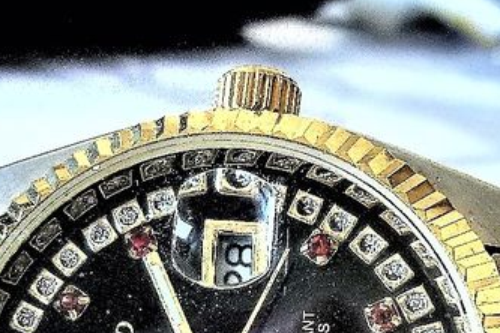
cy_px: 285
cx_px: 248
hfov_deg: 26.0
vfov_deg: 17.3
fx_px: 1083
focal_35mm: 78
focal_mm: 4.5
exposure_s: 1/25
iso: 400
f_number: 3.3
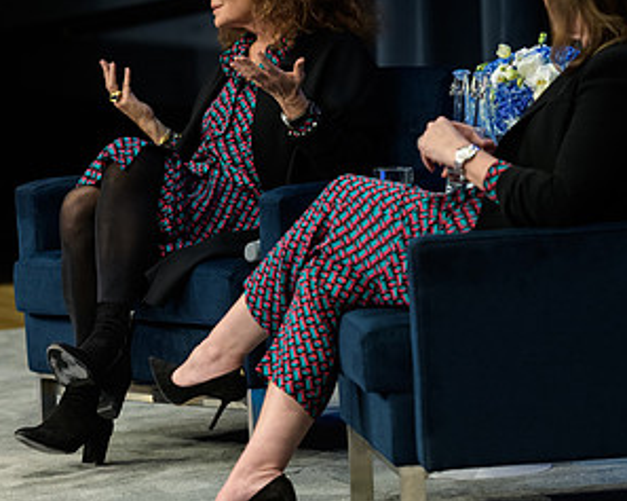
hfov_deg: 8.6
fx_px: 4153
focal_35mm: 224
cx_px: 321
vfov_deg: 6.9
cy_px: 200
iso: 1600
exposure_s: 1/125
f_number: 3.2
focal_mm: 122
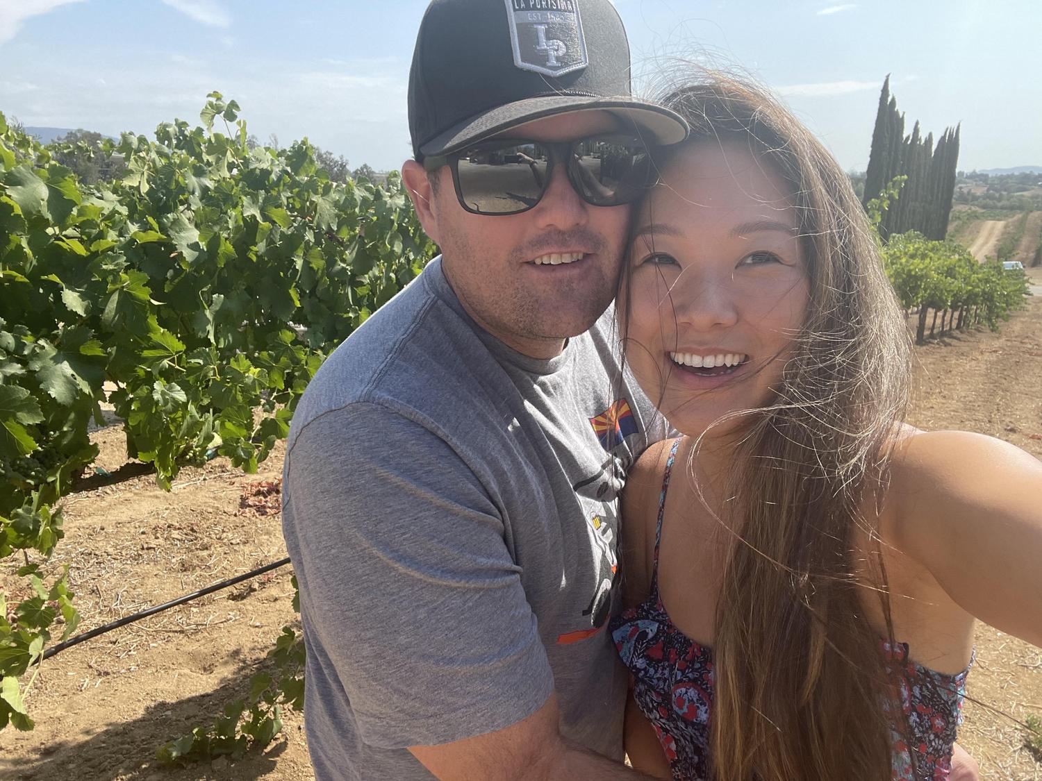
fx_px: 692
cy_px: 390
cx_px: 521
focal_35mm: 23
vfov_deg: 58.9
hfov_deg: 73.9
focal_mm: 2.71
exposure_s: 1/483
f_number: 2.2
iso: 25
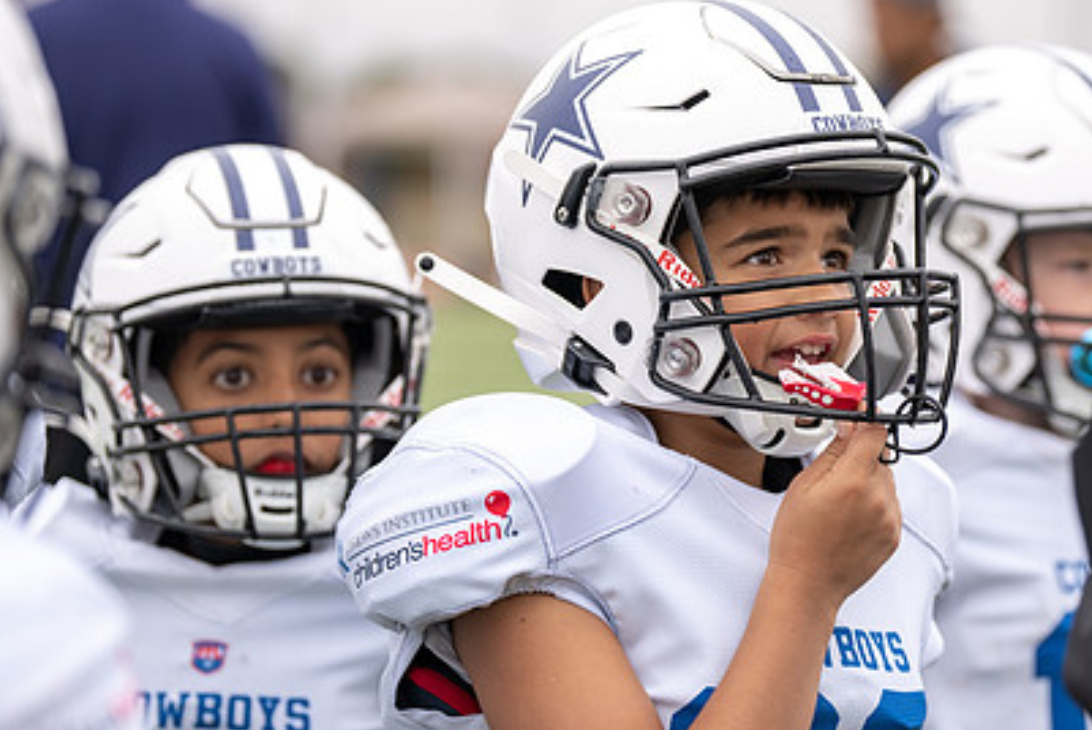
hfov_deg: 12.9
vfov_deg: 8.6
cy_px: 342
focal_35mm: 159
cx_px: 713
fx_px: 4826
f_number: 2.8
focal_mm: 110
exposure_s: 1/320
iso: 100
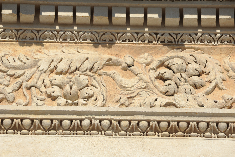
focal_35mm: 460
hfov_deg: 4.5
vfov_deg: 3.0
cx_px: 118
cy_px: 78
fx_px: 3001
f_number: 16
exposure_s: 1/200
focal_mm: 460
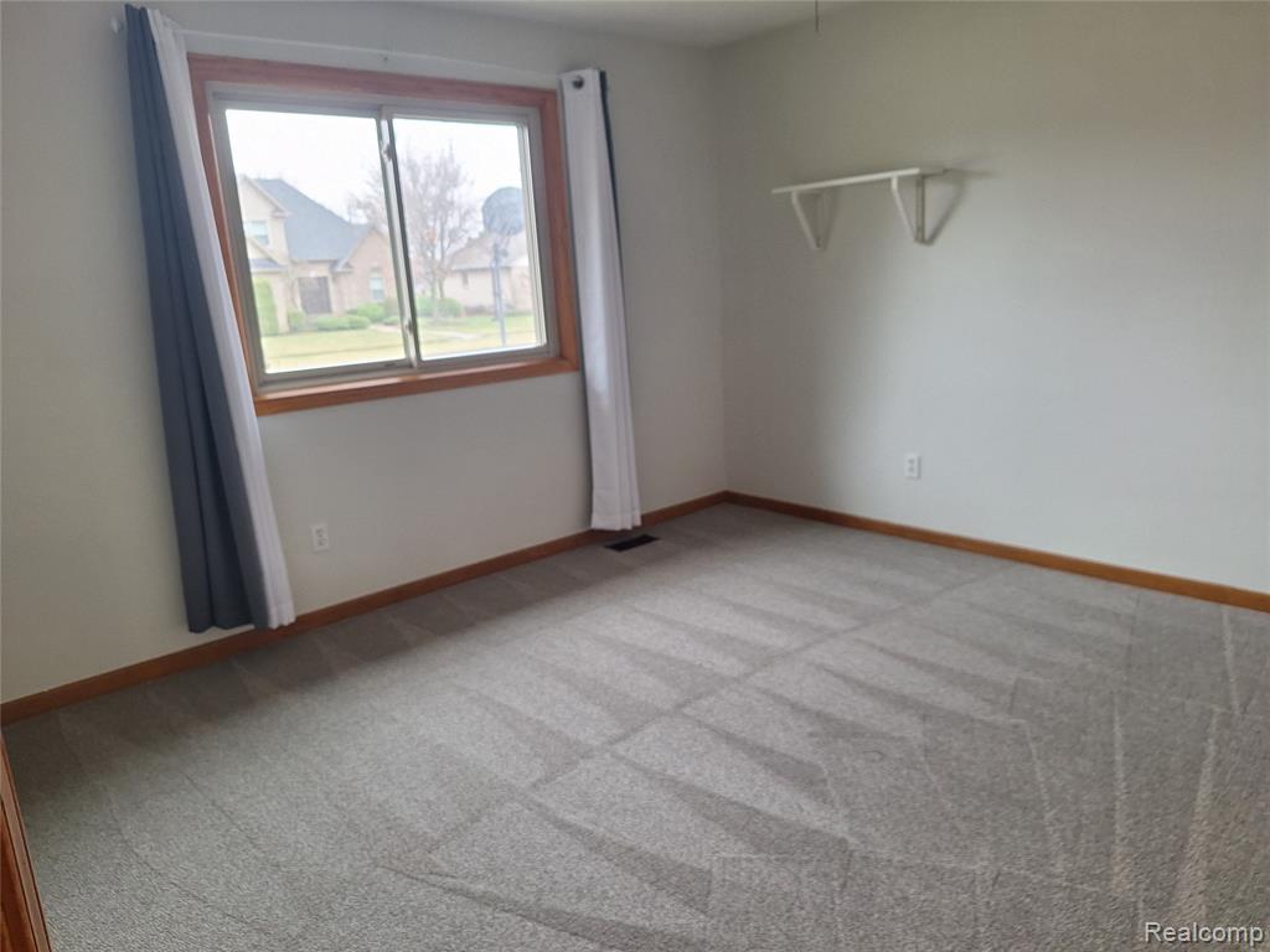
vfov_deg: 58.9
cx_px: 635
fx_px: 844
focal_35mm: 23
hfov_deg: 73.9
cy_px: 476
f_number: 1.8
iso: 64
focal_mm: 5.54
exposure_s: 1/40
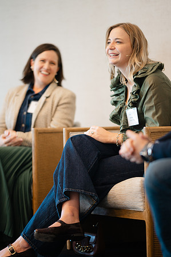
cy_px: 128
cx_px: 86
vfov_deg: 19.5
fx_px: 750
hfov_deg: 13.0
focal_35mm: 105
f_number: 1.4
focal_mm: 105
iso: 250
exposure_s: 1/125
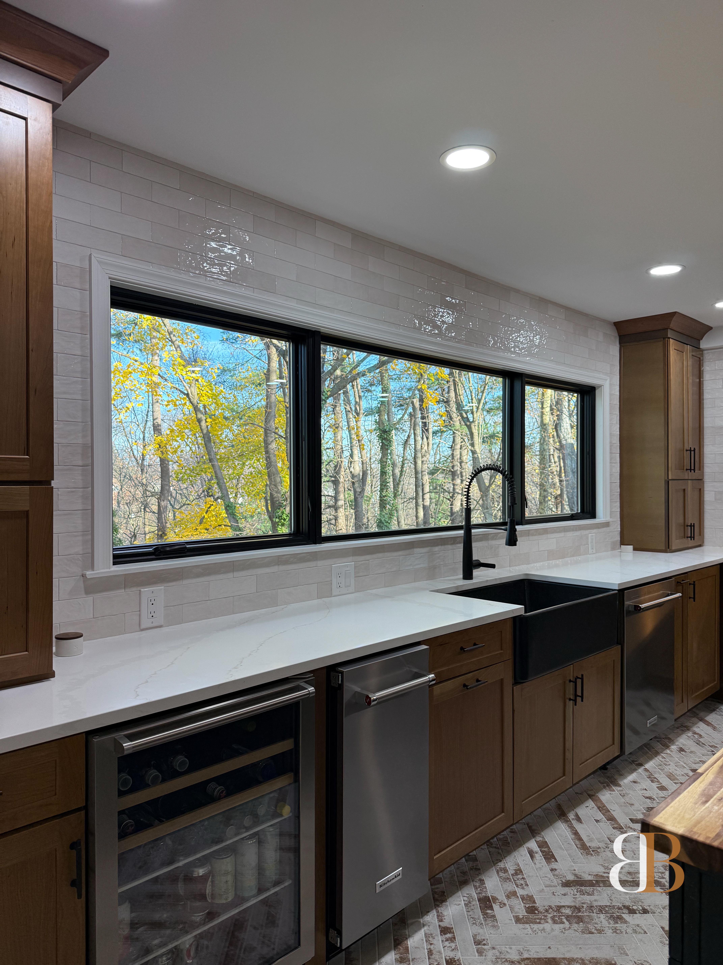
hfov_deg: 56.8
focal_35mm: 24
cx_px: 362
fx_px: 668
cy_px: 482
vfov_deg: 71.6
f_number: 1.78
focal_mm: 6.76
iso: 125
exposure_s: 1/232
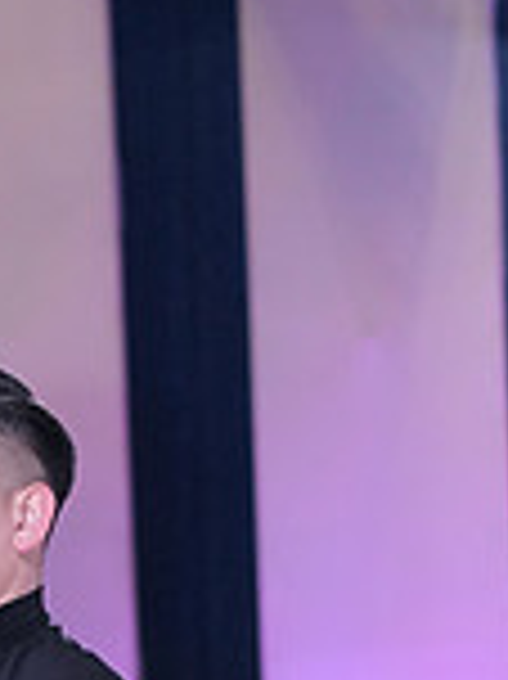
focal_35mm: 399
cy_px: 1283
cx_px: 380
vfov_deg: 4.9
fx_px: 7818
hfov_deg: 3.7
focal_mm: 108
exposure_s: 1/200
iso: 2500
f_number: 5
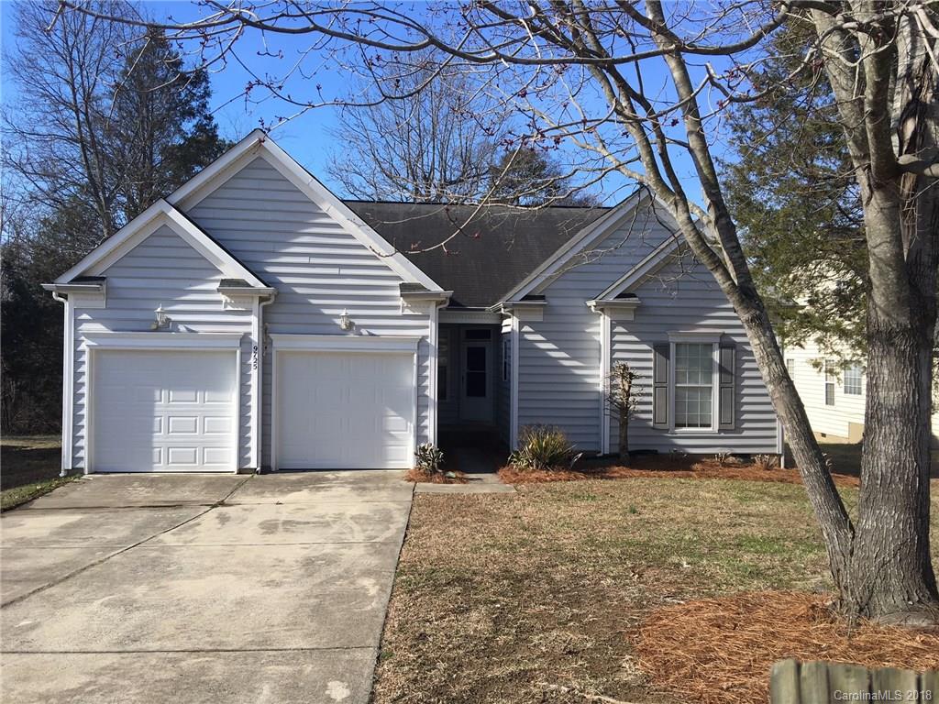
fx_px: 787
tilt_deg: +1.2
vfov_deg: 48.2
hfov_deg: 61.7
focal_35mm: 29
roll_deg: -1.5
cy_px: 352
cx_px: 470
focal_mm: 4.15
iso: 25
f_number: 2.2
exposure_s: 1/827
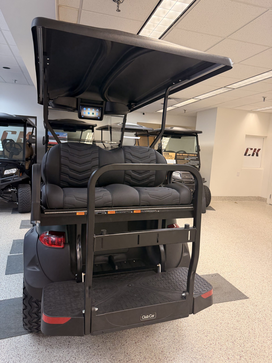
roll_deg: -2.9
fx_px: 251
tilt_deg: -7.7
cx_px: 136
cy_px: 182
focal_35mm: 24
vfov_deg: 71.6
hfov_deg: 56.8
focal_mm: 6.76
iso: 160
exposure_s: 1/120
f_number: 1.78
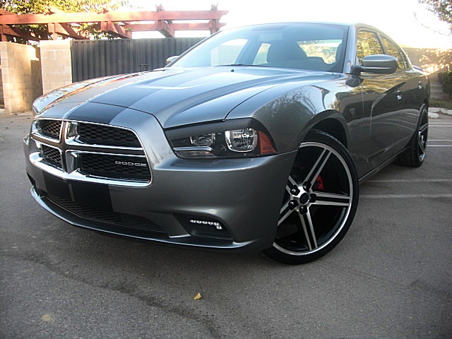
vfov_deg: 39.7
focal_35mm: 36
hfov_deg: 51.4
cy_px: 170
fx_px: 470
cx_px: 226
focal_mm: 6.3
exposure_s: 1/80
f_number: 2.8
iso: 50
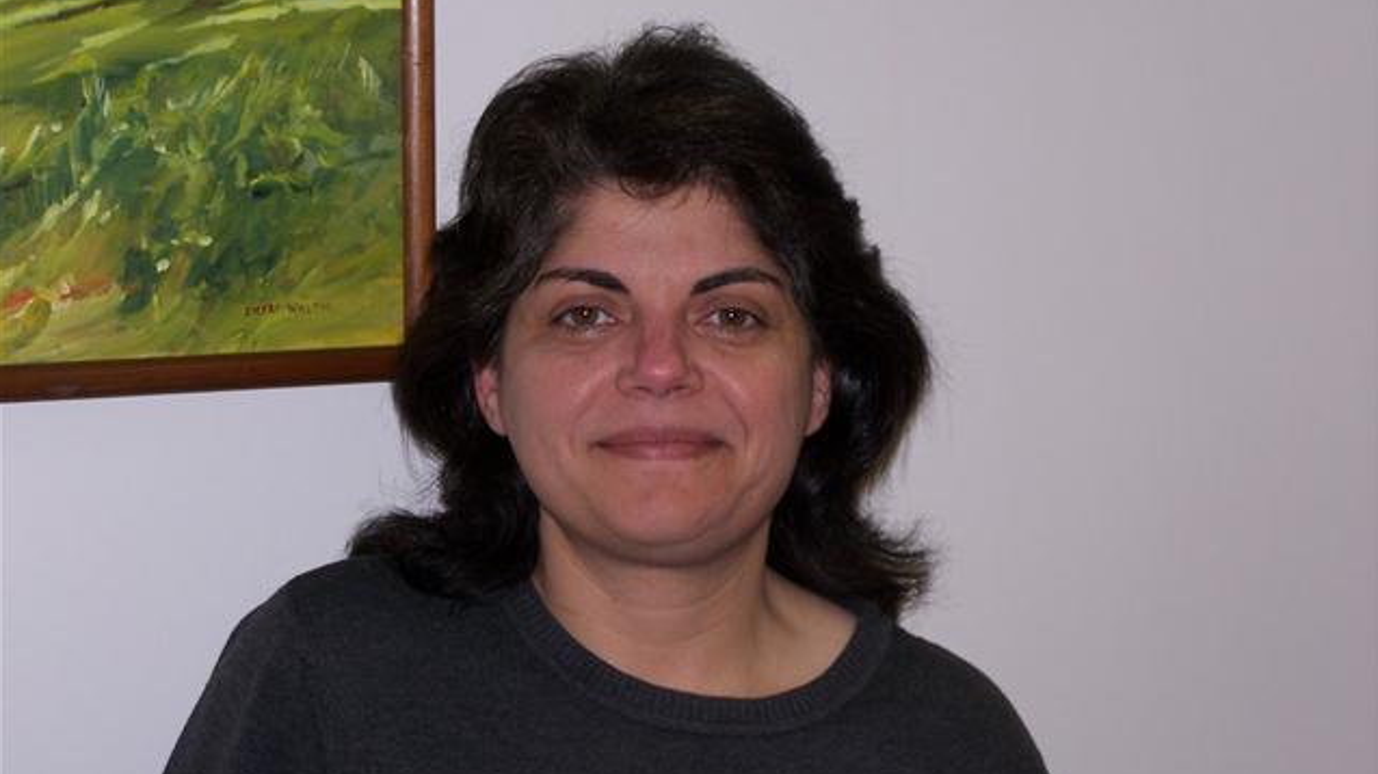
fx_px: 4201
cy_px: 424
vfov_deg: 10.5
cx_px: 690
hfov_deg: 18.6
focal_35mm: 115
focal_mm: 17.5
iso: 80
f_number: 3.2
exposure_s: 1/100
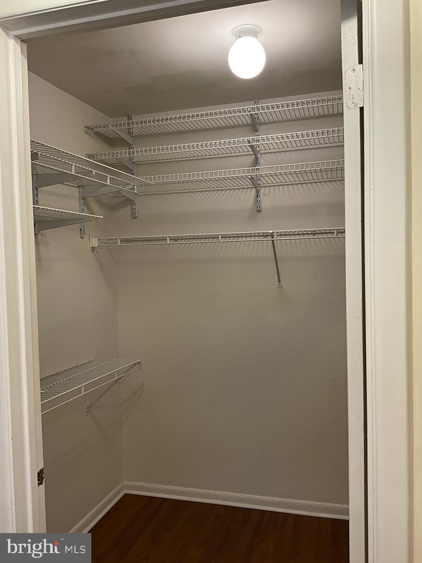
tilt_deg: -3.0
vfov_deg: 61.7
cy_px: 282
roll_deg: +1.6
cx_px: 211
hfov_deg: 48.2
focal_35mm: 29
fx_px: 471
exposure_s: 1/60
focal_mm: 3
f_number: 1.8
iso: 80
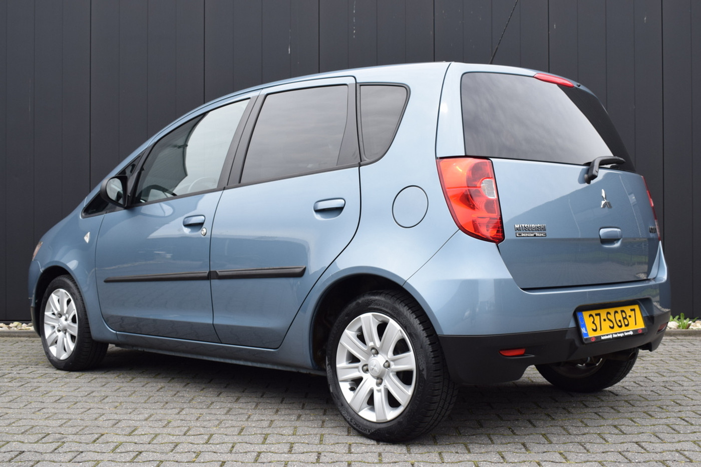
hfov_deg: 43.6
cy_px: 234
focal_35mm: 45
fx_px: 876
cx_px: 350
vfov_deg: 29.9
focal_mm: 30
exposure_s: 1/200
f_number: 7.1
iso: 400
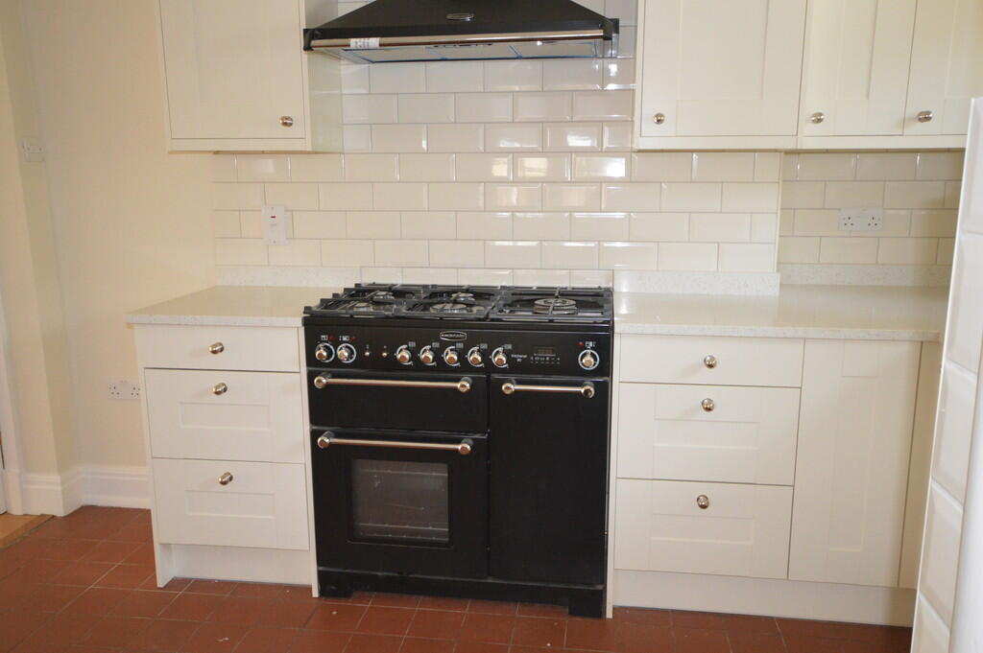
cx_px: 492
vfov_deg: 43.5
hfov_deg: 62.0
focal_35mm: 30
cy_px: 326
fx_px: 818
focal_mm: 20
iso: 2200
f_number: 5.6
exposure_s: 1/60
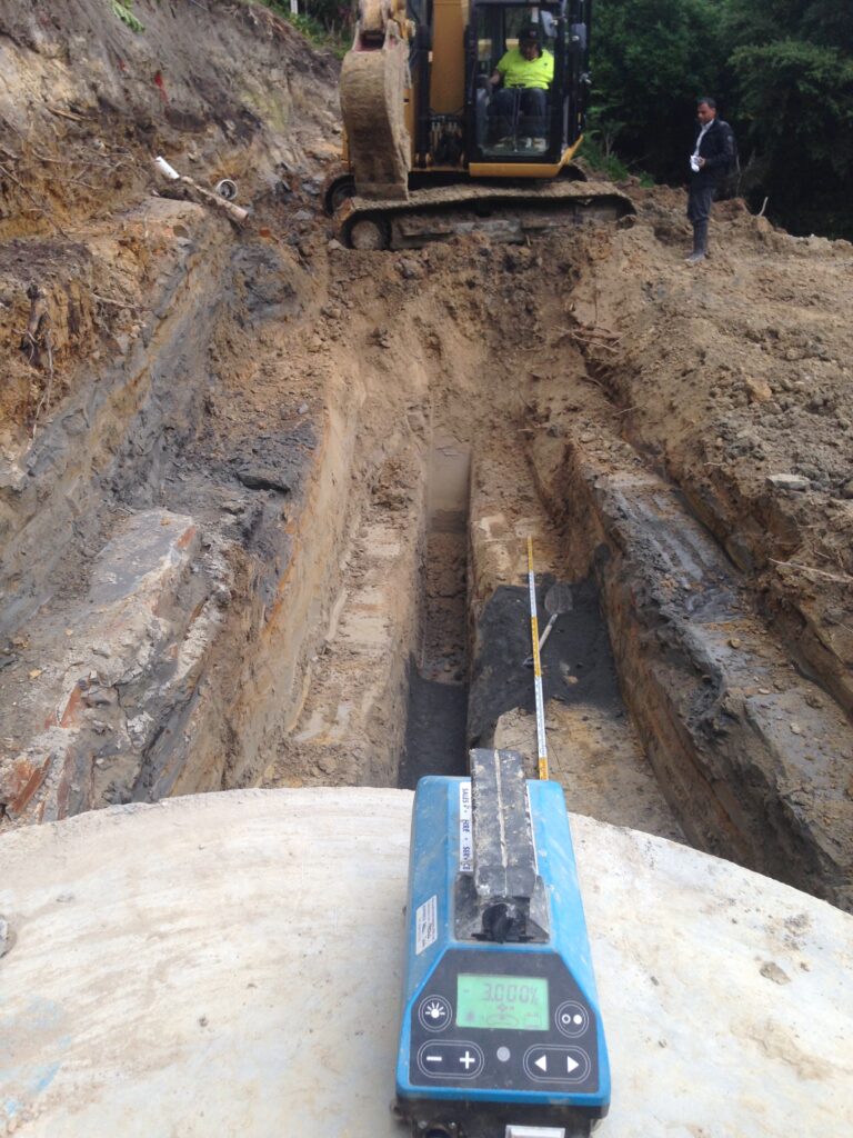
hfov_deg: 42.9
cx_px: 426
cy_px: 569
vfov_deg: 55.4
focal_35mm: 33
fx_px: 1084
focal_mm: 4.12
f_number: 2.4
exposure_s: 1/182
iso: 50
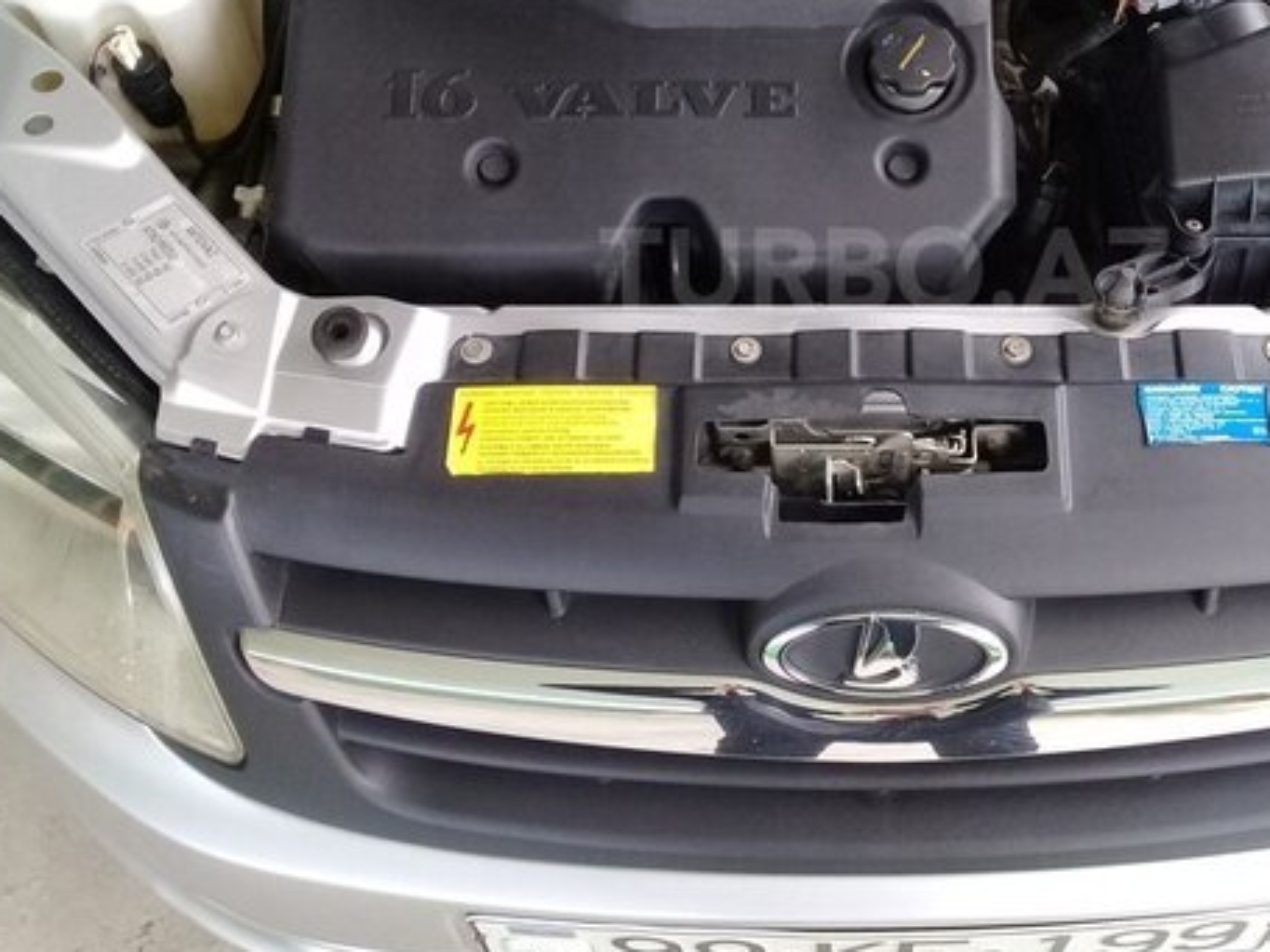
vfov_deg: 31.7
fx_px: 1651
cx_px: 885
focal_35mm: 45
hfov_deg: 41.3
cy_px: 269
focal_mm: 3.3
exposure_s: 1/50
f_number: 2.2
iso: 64
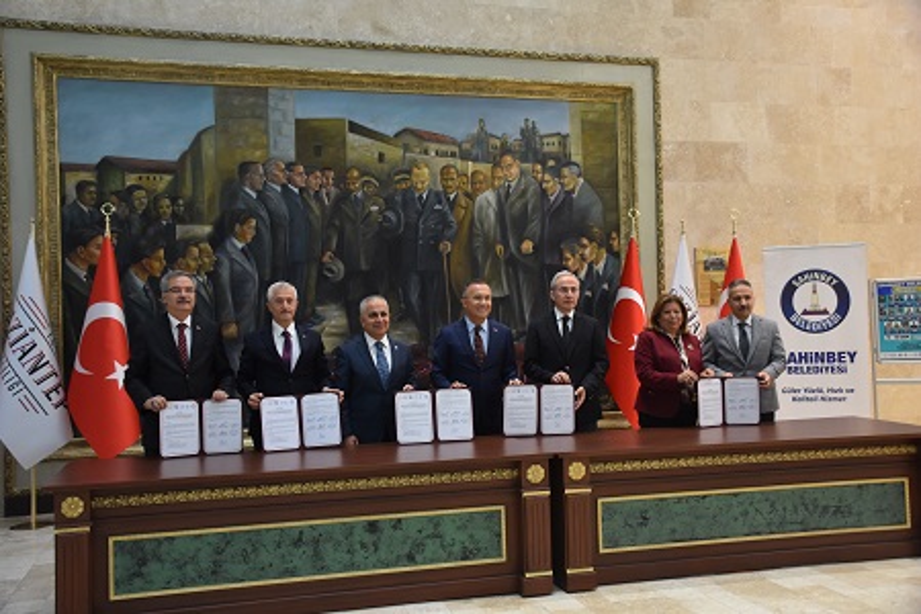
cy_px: 307
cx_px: 460
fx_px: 883
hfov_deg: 55.1
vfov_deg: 38.4
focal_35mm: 34
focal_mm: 23
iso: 800
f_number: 4
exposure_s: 1/60
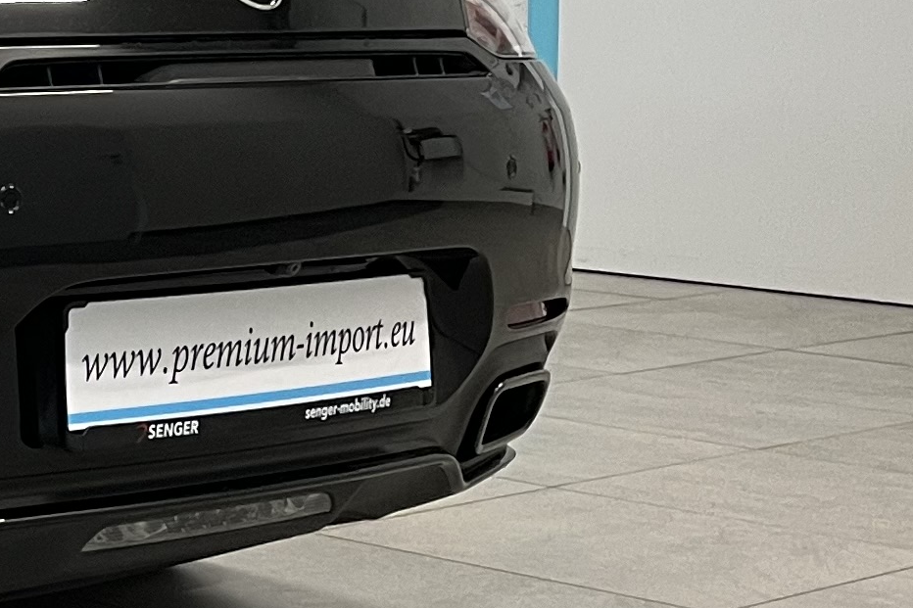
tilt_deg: -0.3
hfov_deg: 15.7
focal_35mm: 117
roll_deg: -0.3
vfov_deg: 11.6
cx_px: -555
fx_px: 2967
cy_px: -28
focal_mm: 5.1
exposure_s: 1/50
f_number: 1.6
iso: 125
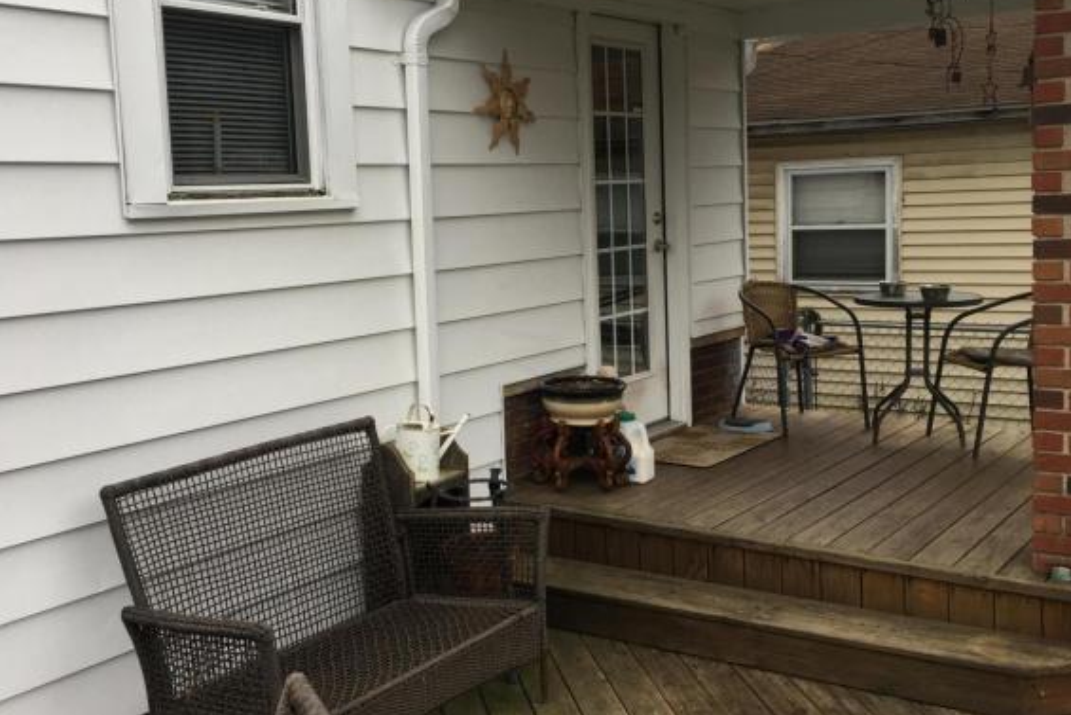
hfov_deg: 47.4
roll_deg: +2.2
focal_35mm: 41
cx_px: 531
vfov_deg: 32.6
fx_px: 1220
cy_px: 336
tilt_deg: -6.6
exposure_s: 1/120
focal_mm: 4.15
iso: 40
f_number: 2.2
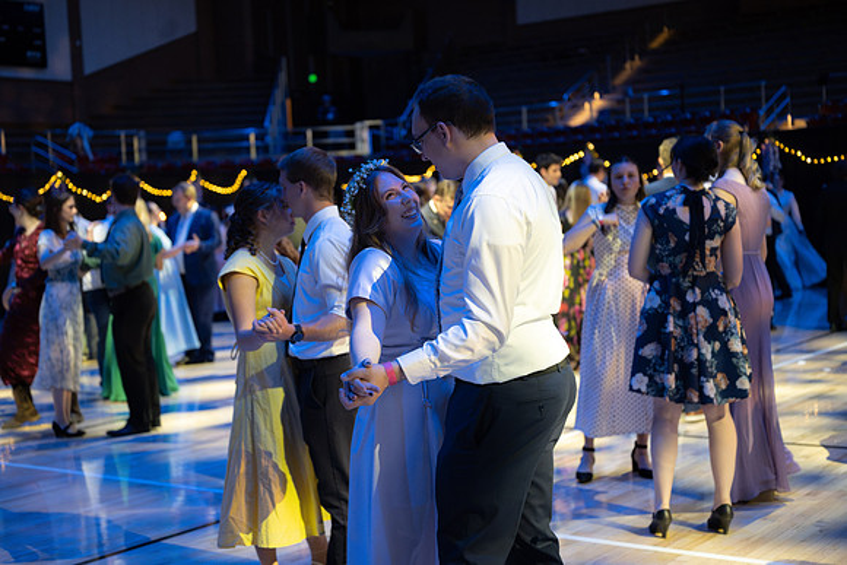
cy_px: 282
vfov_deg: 25.5
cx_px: 424
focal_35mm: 53
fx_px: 1247
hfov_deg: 37.5
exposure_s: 1/100
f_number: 2.8
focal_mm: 53
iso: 2500
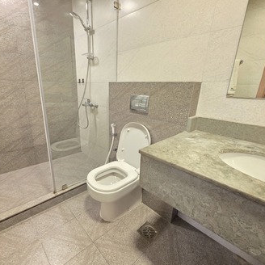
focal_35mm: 16
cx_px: 121
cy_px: 137
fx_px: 139
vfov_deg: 87.4
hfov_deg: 87.2
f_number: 1.9
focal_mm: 2.2
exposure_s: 1/50
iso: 250
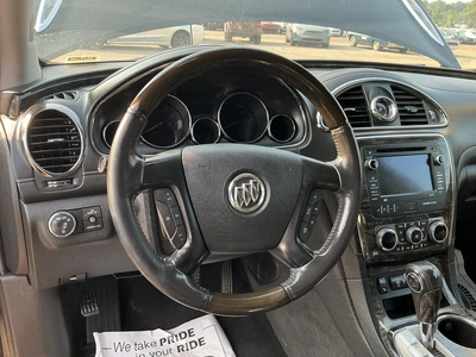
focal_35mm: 28
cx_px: 238
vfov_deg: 49.7
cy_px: 178
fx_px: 385
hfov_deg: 63.4
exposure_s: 1/122
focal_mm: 3
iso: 50
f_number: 1.8
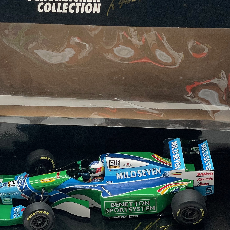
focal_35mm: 97
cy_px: 138
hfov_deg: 17.9
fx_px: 729
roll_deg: -0.9
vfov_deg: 17.9
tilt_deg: -20.9
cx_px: 82
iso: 64
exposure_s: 1/75
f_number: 2
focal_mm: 6
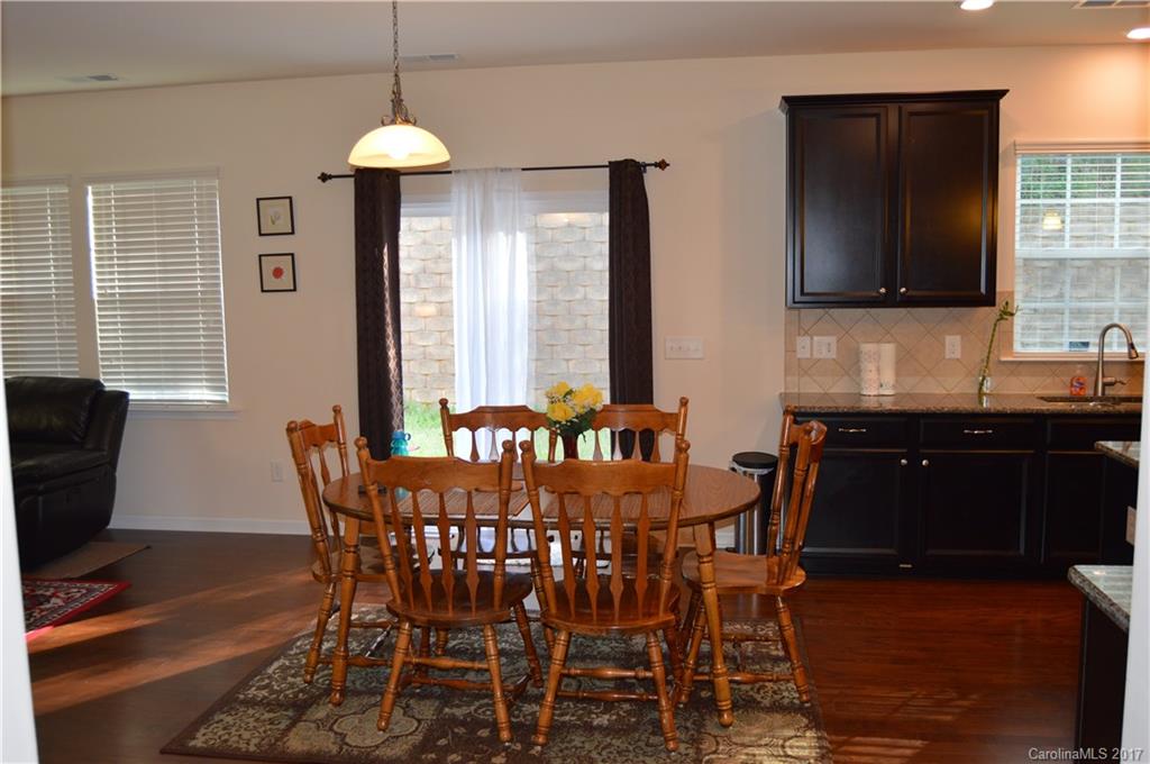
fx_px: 957
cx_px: 575
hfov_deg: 62.0
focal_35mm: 30
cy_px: 382
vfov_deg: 43.5
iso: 450
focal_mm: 20
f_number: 3.5
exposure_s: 1/60
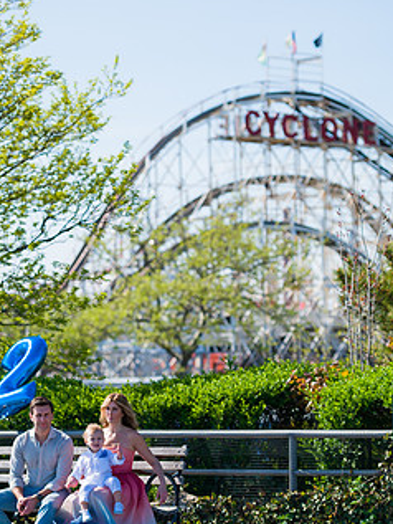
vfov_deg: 14.2
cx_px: 161
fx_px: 2103
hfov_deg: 10.7
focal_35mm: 139
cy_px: 256
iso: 200
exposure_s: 1/2500
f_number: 3.2
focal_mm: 102
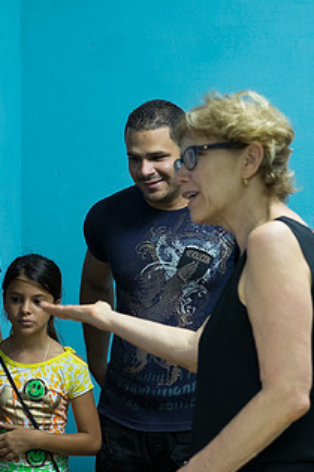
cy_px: 318
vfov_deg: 17.0
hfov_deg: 11.4
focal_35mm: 120
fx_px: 1570
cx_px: 209
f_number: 3.6
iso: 4000
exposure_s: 1/60
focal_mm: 56
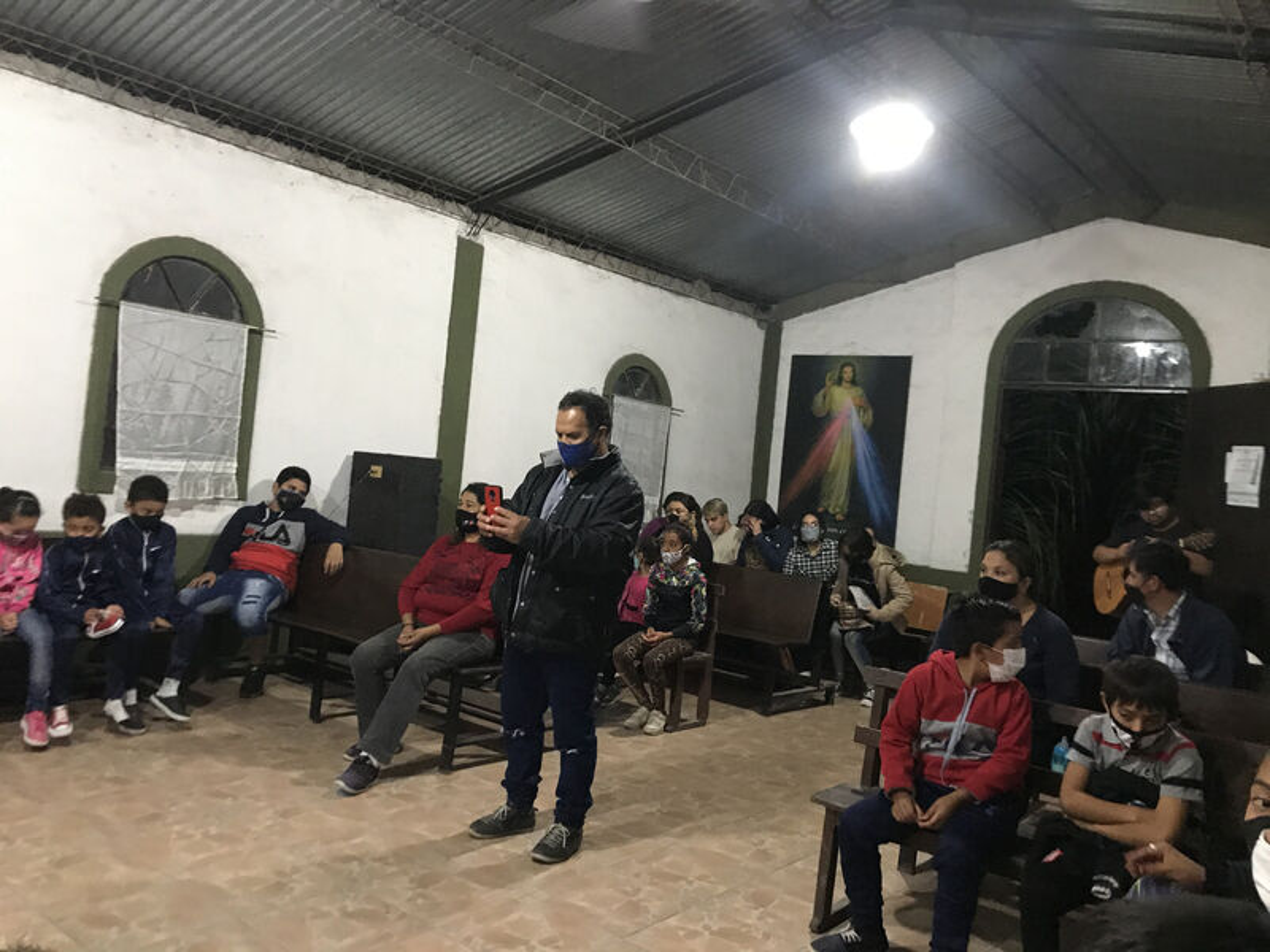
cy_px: 476
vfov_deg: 49.7
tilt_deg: +1.6
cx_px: 635
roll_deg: -5.7
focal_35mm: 28
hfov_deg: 63.4
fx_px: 1027
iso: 100
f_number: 1.8
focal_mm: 3.99
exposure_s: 1/9
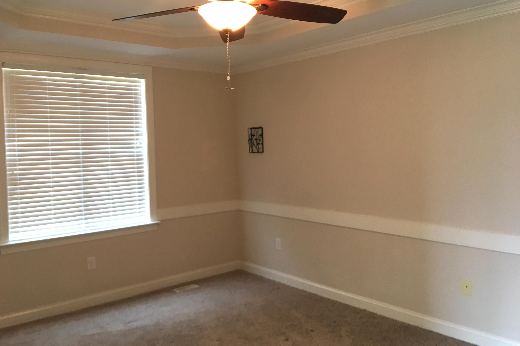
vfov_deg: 42.3
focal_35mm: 31
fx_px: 448
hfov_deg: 60.3
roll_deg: +0.5
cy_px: 164
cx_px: 255
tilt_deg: -0.3
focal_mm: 4.15
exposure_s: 1/17
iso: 32
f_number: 2.2
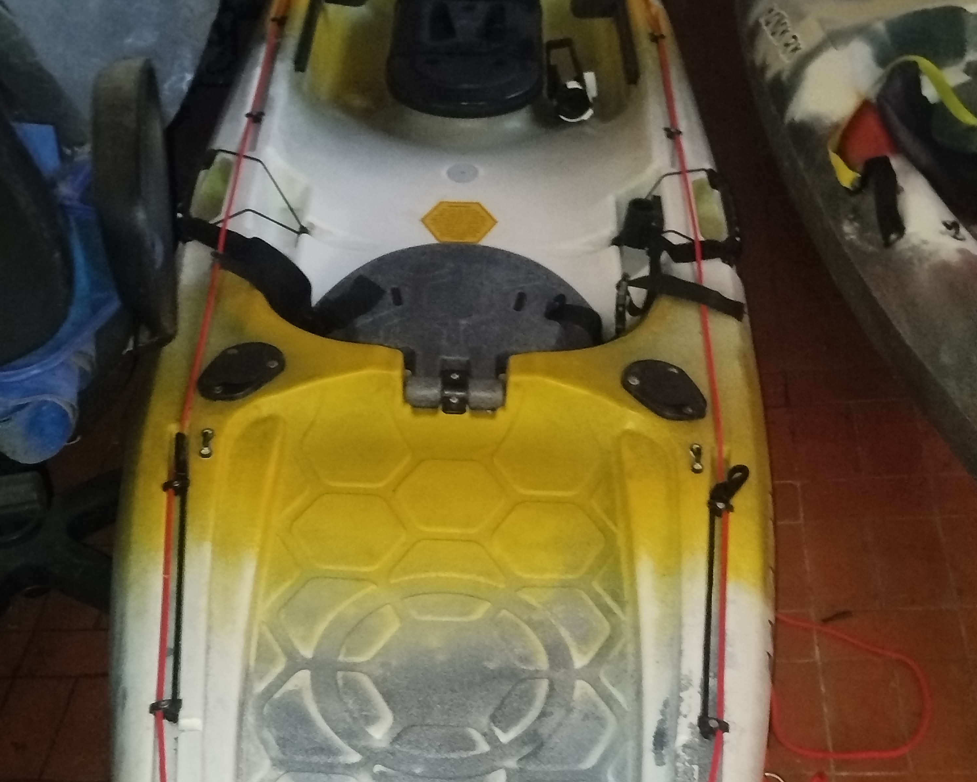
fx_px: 1446
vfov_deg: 29.9
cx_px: 493
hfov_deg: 37.3
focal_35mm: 50
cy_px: 548
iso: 1250
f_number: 1.7
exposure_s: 1/10
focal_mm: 5.31
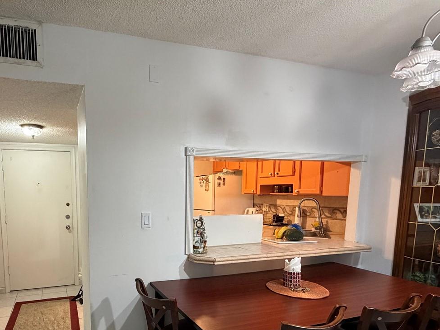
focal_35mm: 23
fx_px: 292
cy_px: 227
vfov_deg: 57.2
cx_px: 144
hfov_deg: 71.6
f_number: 2.2
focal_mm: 2.22
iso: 500
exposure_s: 1/60
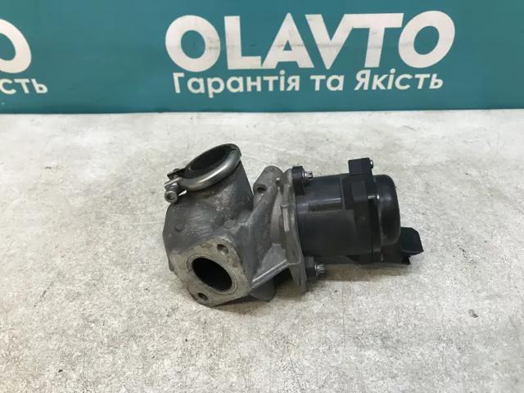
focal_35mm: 28
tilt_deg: -37.4
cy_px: 196
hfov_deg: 63.4
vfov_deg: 49.7
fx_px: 424
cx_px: 262
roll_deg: +2.5
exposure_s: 1/33
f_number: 1.8
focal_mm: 3.99
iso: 25
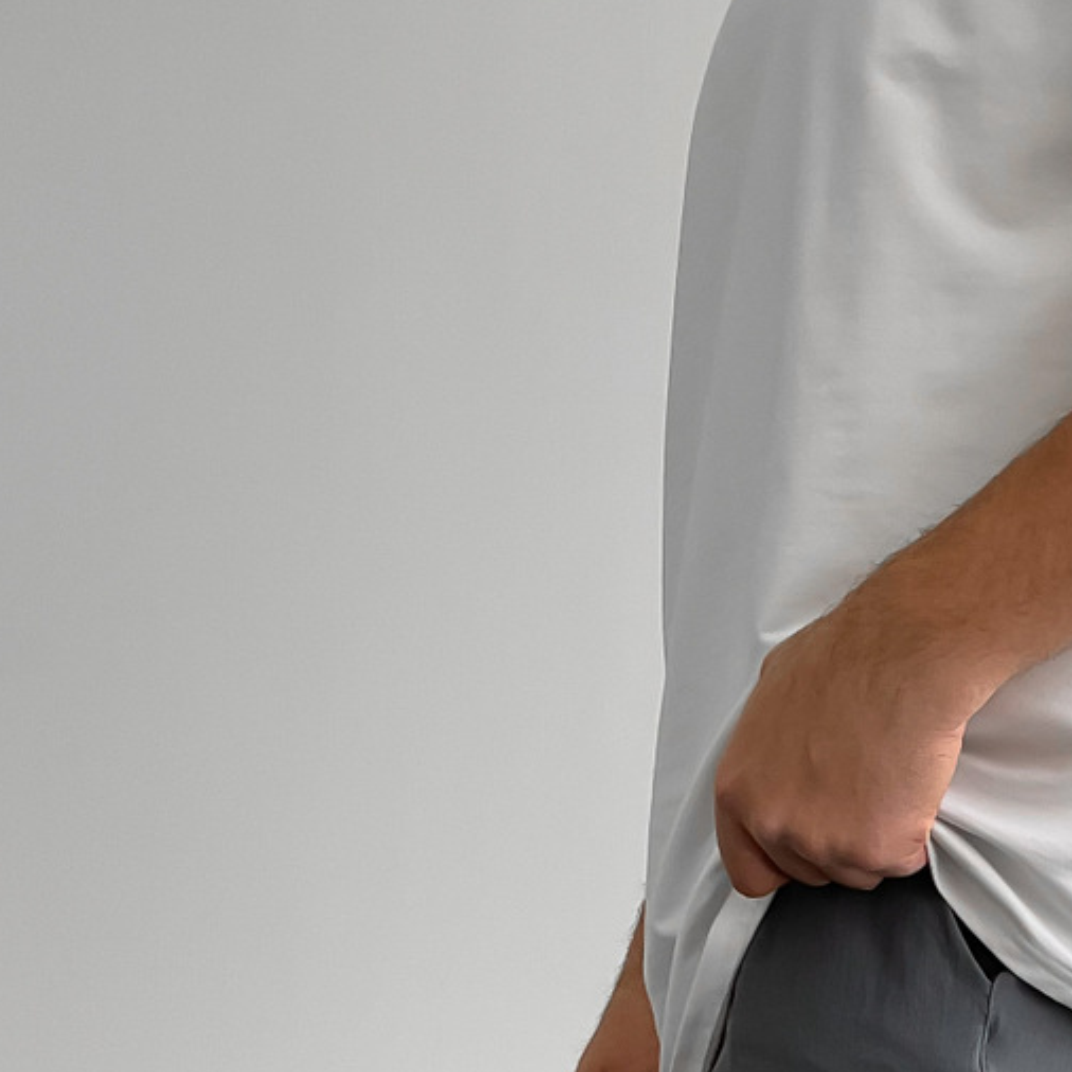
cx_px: 985
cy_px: 1494
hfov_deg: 20.9
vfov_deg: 19.3
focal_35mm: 81
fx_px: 2838
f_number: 1.8
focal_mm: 3
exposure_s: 1/120
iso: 25
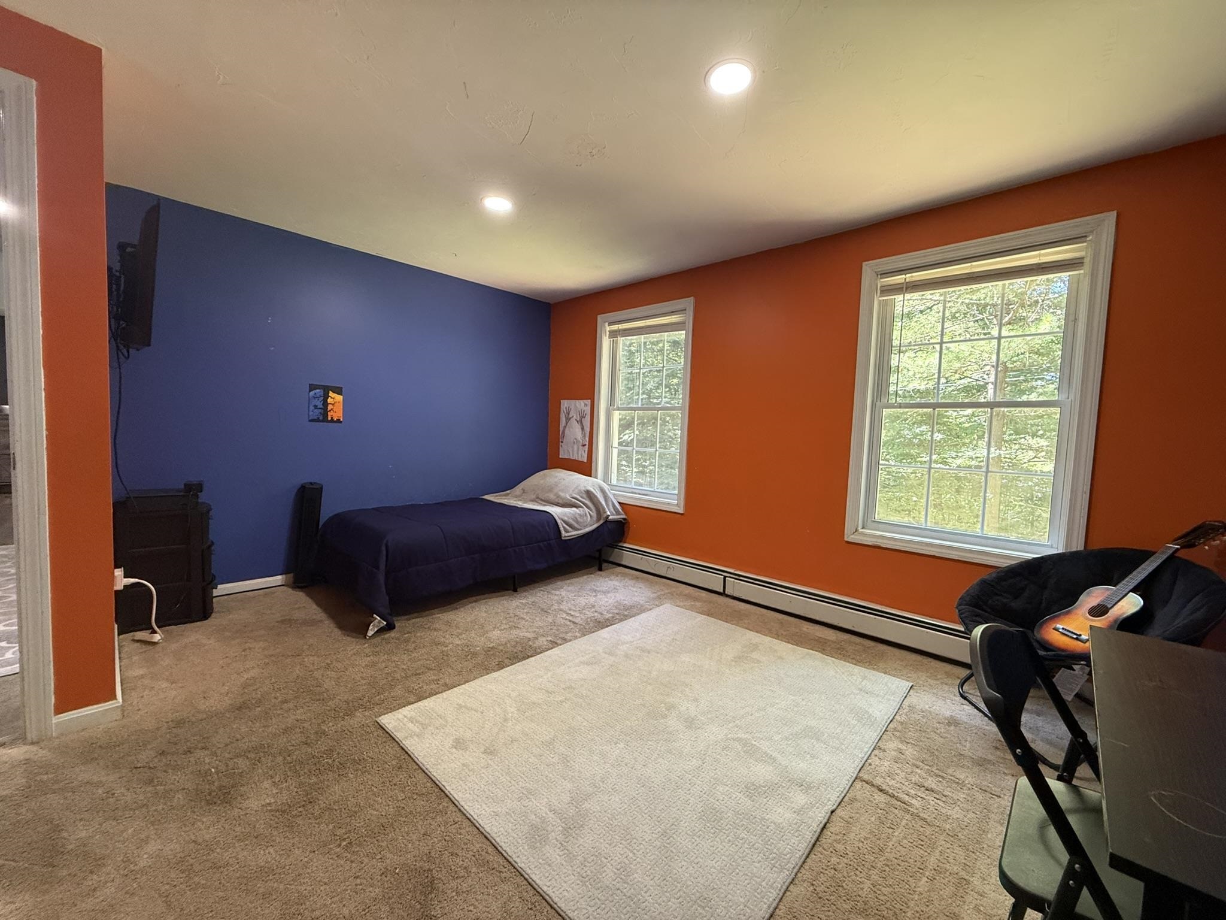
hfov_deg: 102.1
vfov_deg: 85.7
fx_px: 496
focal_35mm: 14
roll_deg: -2.2
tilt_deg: -3.0
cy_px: 460
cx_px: 613
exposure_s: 1/60
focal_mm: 2.22
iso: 400
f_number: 2.2
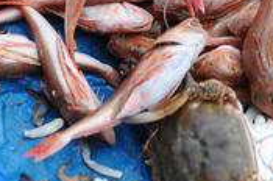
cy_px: -12
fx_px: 1385
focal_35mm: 183
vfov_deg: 7.4
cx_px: -61
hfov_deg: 11.0
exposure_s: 1/1600
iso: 400
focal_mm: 50
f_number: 2.8
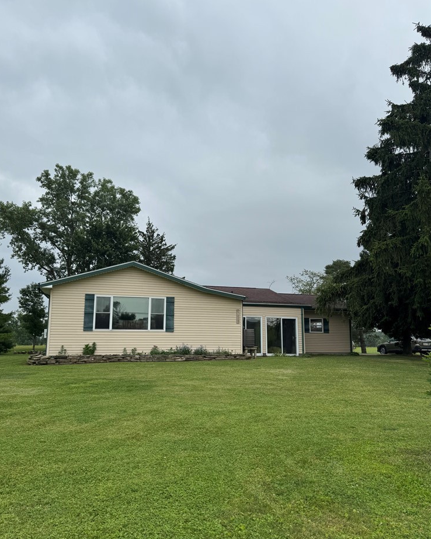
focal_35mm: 26
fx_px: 415
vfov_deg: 66.0
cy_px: 279
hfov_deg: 54.9
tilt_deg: +9.7
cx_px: 212
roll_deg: +0.0
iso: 80
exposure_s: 1/2331
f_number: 1.78
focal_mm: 6.76
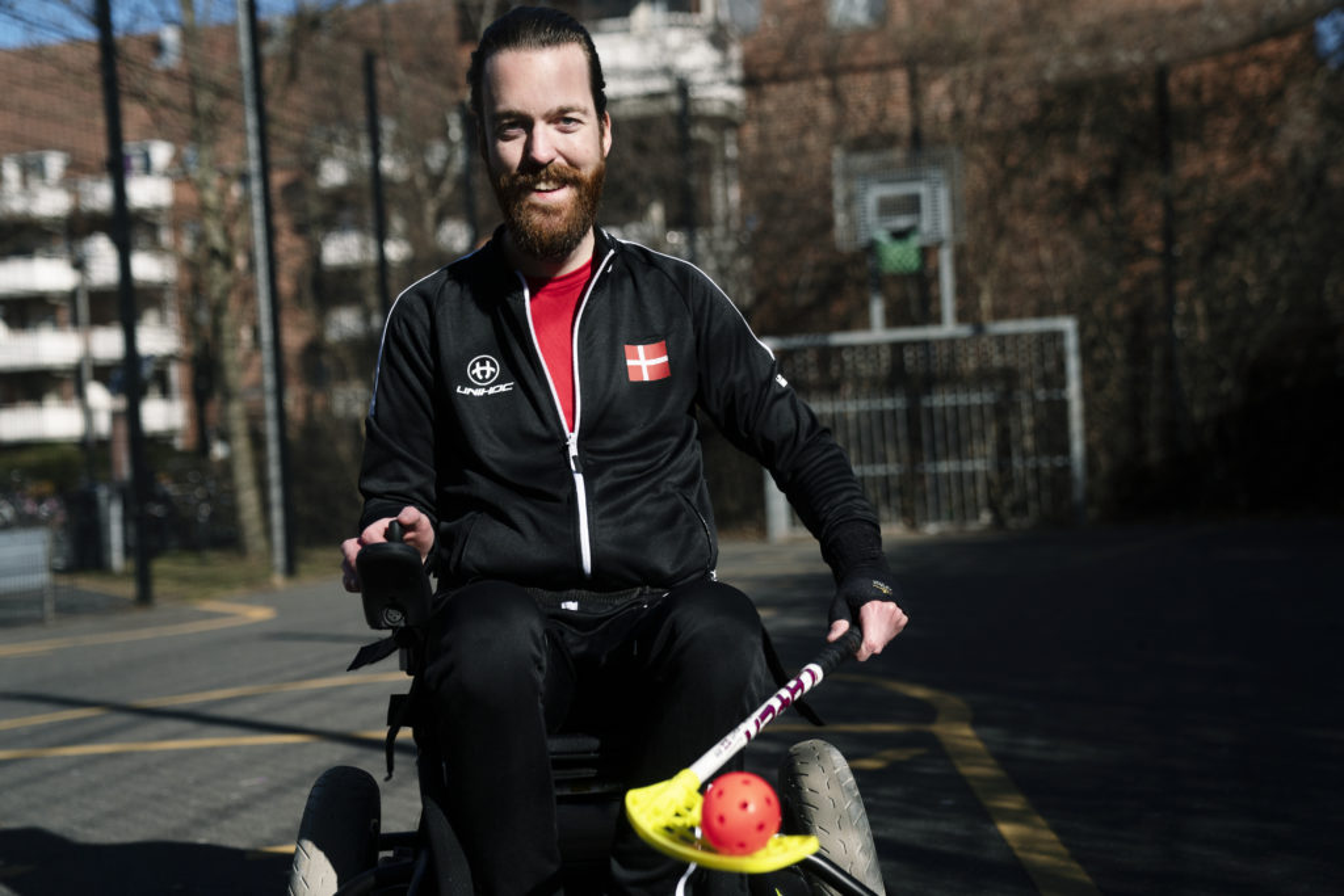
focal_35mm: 53
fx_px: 1979
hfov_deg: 37.5
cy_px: 448
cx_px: 672
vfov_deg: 25.5
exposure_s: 1/6400
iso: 100
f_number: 2.8
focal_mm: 53
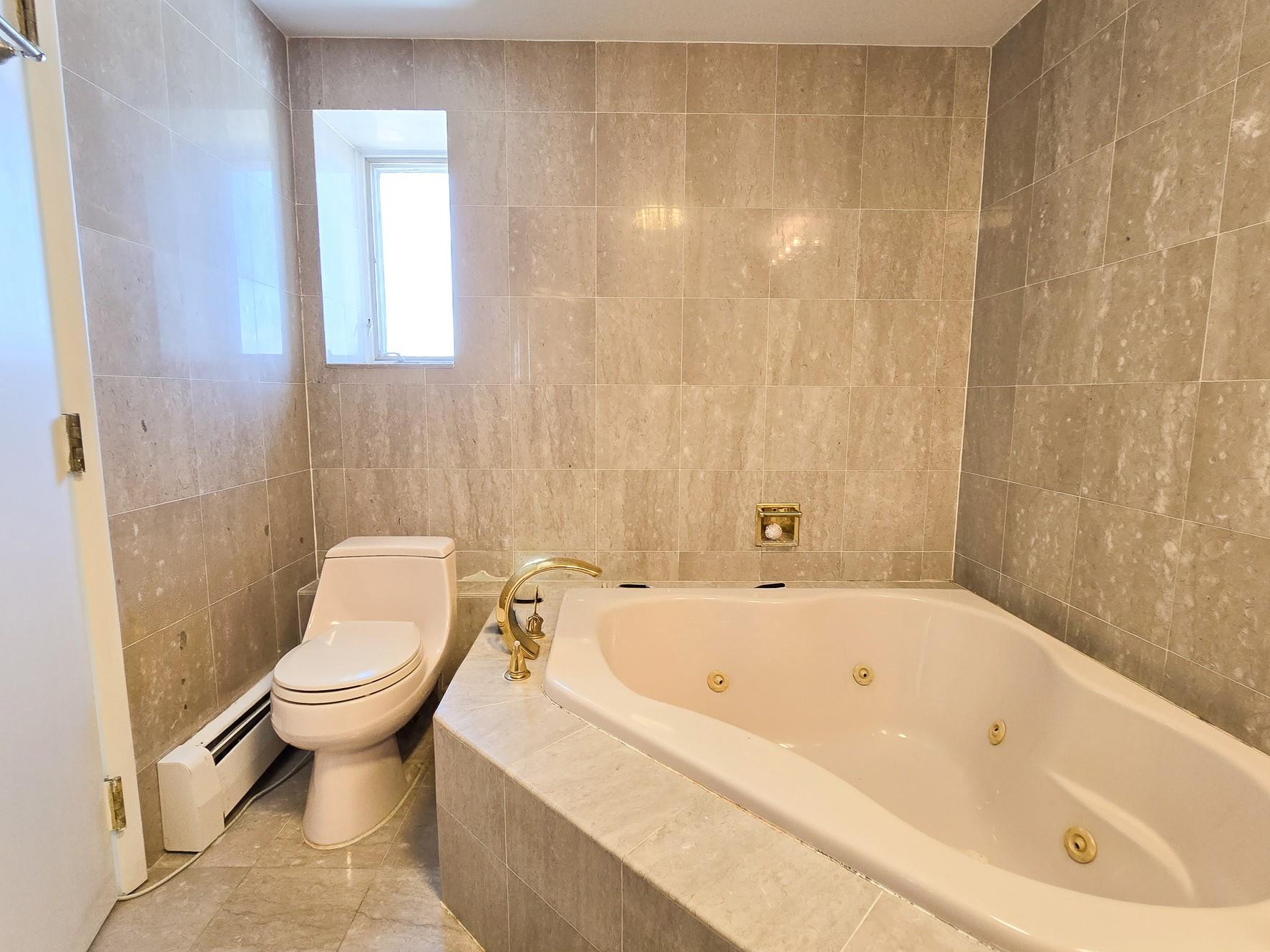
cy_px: 468
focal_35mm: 15
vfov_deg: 81.7
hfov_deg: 98.2
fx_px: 550
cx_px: 630
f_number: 2.2
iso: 160
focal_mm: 2.2
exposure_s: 1/60
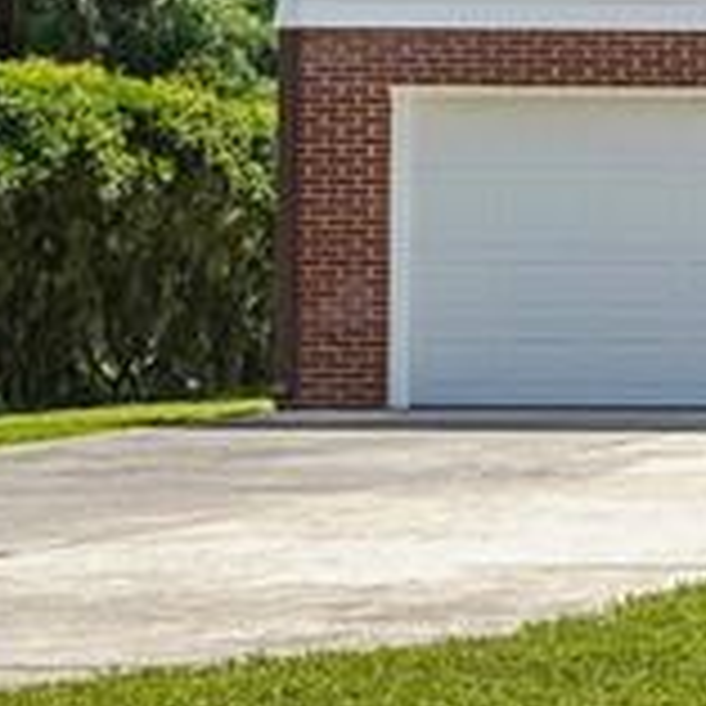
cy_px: 211
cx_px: 1956
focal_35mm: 194
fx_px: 4476
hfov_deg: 8.0
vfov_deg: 9.0
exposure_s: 1/90
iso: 50
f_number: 8
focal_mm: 35
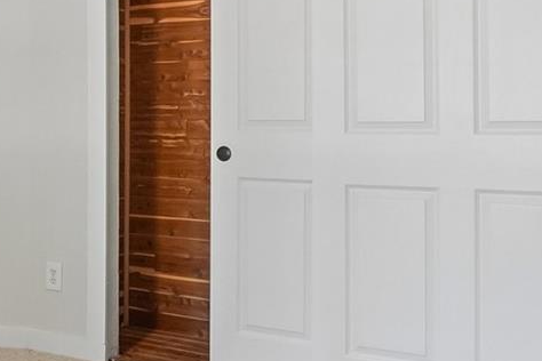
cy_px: 118
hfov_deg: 31.3
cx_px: -72
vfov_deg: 24.2
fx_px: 838
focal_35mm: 56
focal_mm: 11
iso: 500
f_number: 8
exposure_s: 1/20
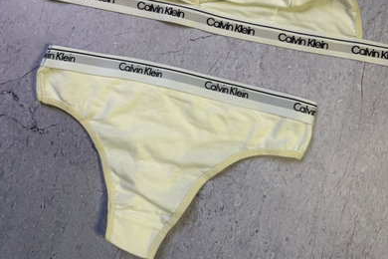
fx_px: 399
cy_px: 54
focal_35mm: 37
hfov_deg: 51.9
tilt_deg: -83.3
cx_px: 191
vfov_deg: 34.9
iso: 250
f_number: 1.6
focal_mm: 5.96
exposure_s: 1/59
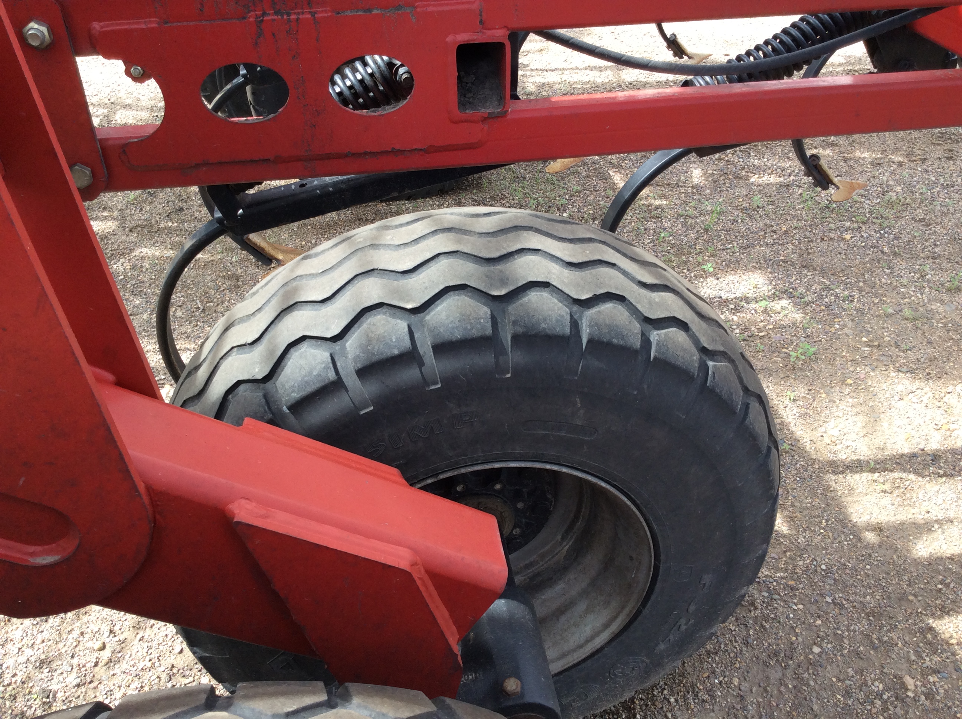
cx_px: 481
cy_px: 360
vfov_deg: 44.1
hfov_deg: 56.9
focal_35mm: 32
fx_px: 888
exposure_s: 1/134
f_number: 2.4
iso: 32
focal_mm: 3.3
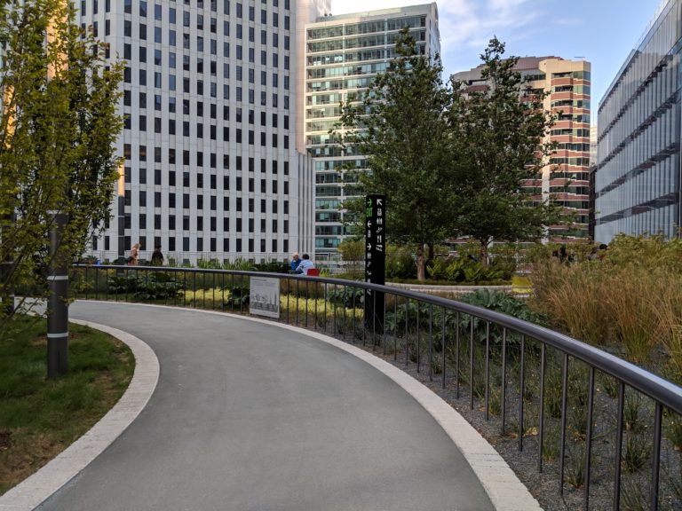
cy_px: 256
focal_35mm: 27
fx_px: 532
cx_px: 341
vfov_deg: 51.4
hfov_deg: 65.3
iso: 52
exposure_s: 1/1462
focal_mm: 4.44
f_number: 1.8
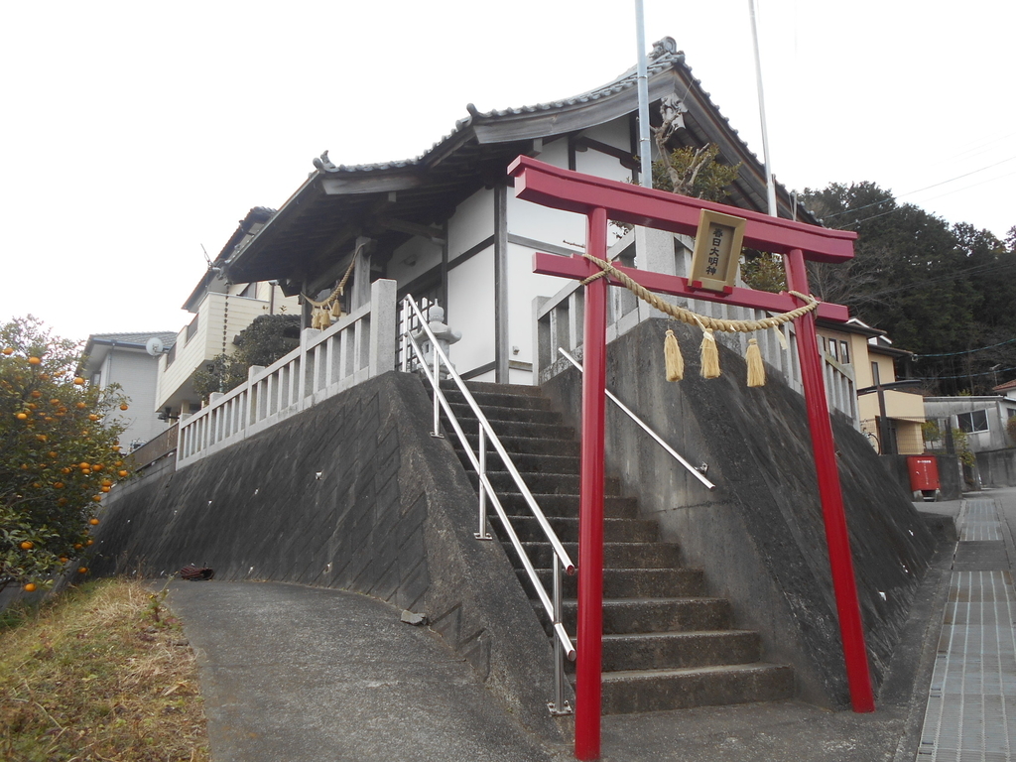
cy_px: 381
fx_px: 881
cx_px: 508
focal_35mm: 30
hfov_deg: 60.0
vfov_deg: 46.8
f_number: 3.4
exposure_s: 1/250
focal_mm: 5.1
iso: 80
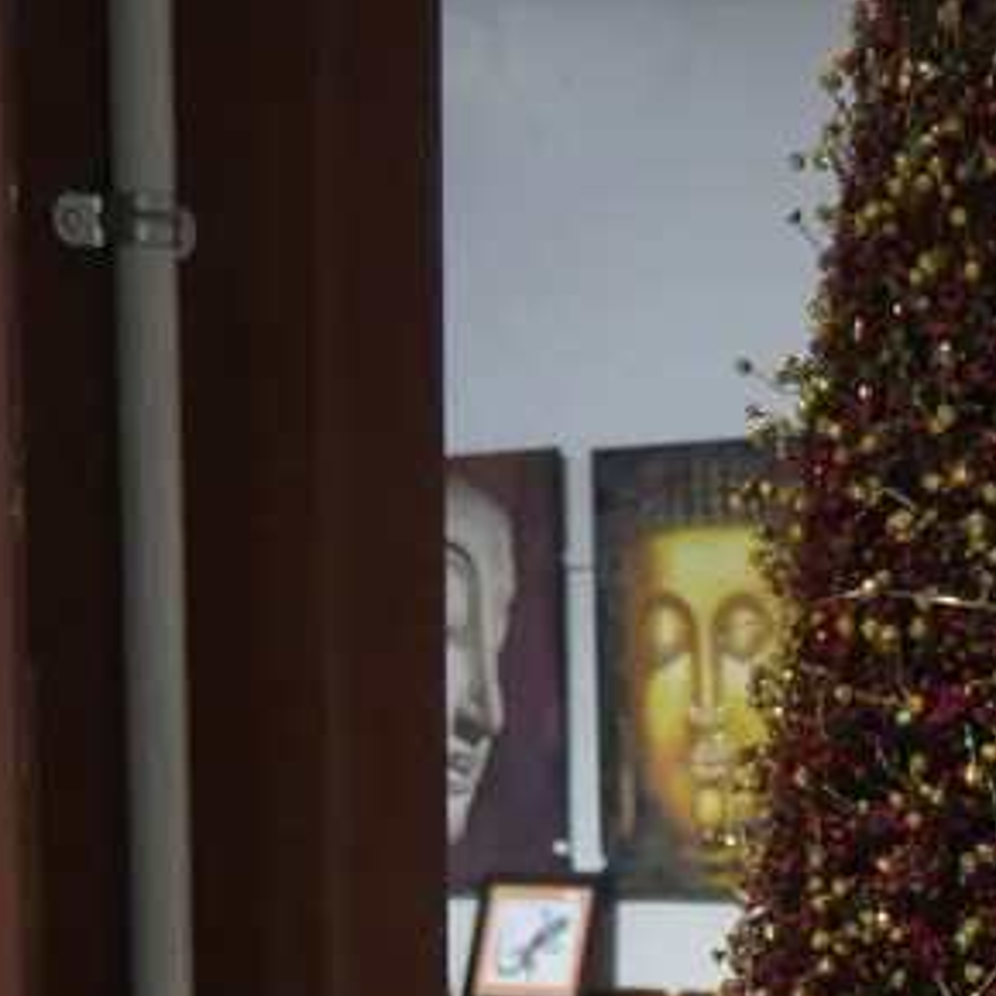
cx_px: 1020
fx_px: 4264
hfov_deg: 13.1
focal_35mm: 131
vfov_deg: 12.7
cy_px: 1422
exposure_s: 1/60
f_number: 4.6
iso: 640
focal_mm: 21
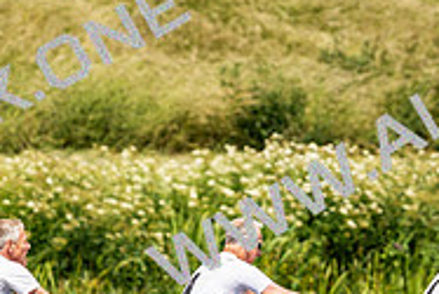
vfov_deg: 1.1
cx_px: 437
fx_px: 14876
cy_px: 293
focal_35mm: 1219
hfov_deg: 1.7
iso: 250
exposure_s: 1/2000
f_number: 6.3
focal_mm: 394
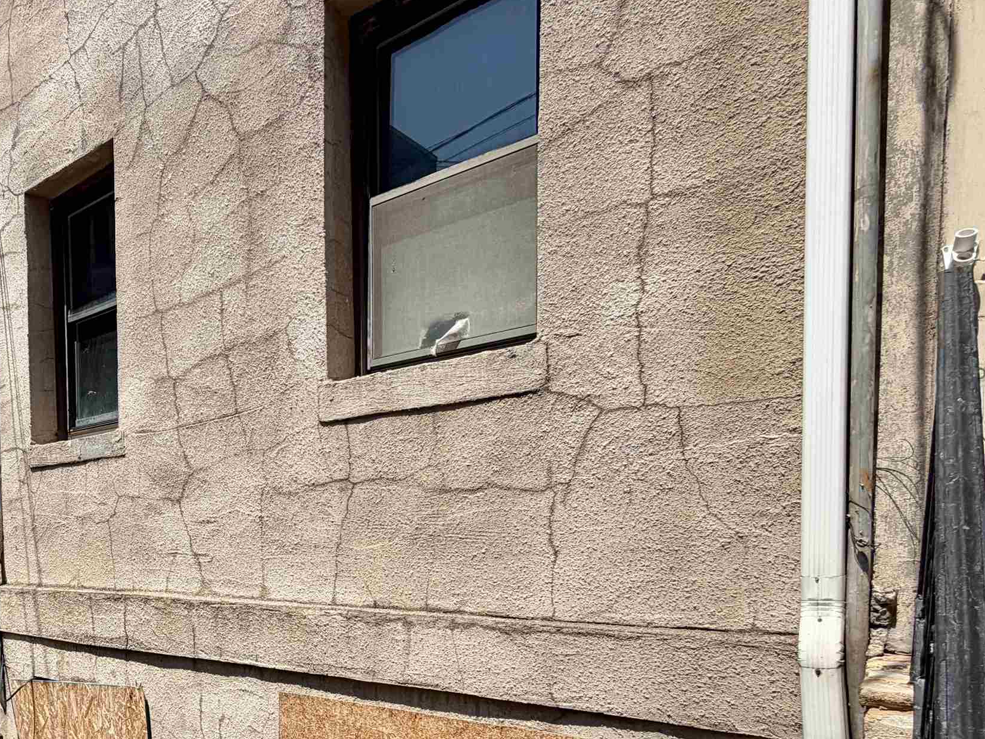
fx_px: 740
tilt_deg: -2.5
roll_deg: +0.5
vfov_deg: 50.0
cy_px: 587
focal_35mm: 26
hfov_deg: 57.6
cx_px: 96
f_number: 2.2
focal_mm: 2.22
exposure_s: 1/789
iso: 20
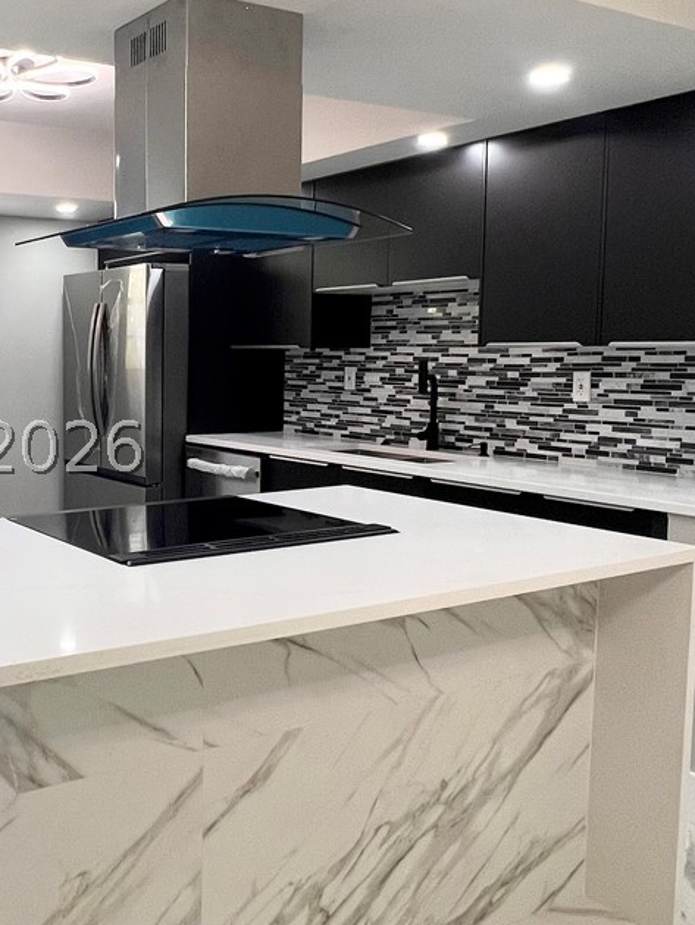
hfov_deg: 39.6
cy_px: 448
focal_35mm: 33
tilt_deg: -4.2
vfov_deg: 55.3
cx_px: 57
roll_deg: +1.9
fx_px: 883
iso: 100
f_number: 1.8
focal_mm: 1.57
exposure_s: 1/118
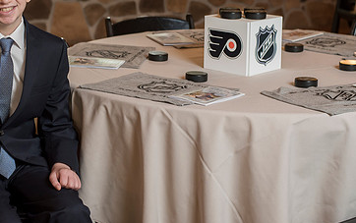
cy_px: 33
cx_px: 139
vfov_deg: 15.3
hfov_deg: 24.3
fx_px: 825
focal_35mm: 85
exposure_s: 1/80
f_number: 3.5
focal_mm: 50
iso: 1000
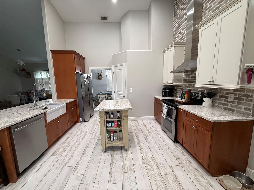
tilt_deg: -7.6
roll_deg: +0.8
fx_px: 103
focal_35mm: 14
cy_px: 95
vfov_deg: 85.7
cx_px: 127
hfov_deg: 102.1
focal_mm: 2.22
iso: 160
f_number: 2.2
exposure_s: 1/60
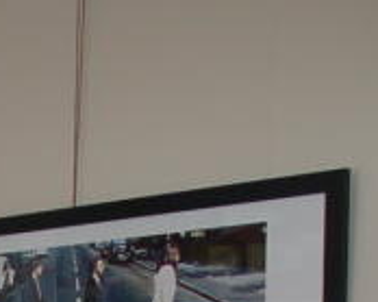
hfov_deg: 11.6
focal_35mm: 149
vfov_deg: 9.3
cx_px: -376
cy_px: 703
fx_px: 1666
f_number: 3.5
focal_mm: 18
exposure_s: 1/60
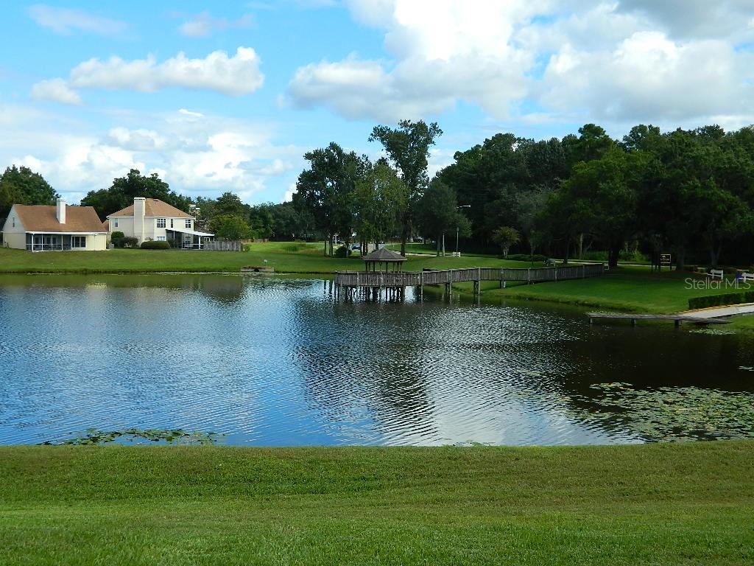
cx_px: 377
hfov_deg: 40.4
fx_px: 1024
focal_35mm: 47
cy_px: 283
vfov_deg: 30.9
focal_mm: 8.4
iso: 80
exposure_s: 1/640
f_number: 3.6
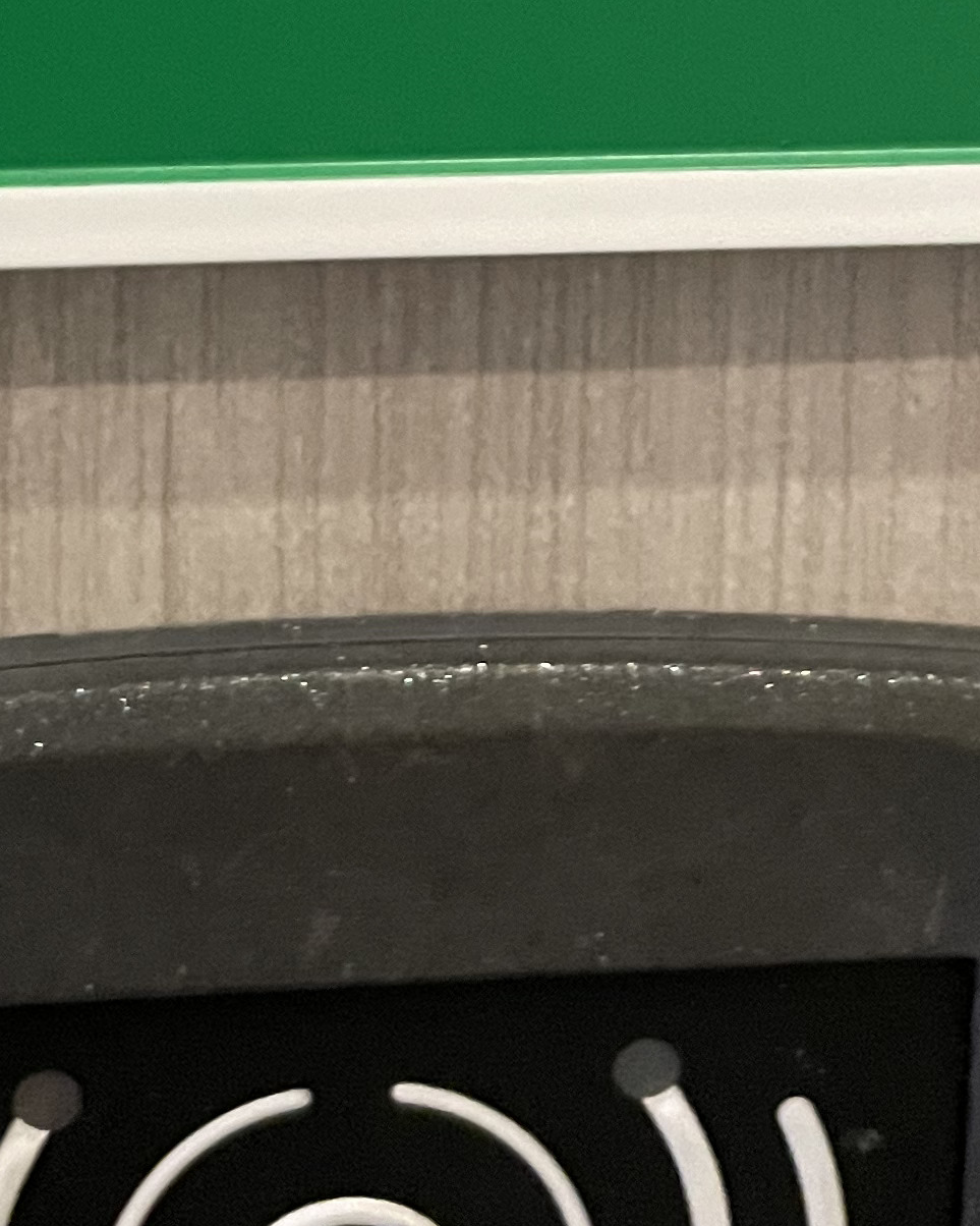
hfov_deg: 18.0
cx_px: 293
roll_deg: +0.0
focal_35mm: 85
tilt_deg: -11.9
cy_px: -108
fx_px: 3082
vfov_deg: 21.4
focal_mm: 4.2
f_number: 1.6
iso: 640
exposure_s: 1/35
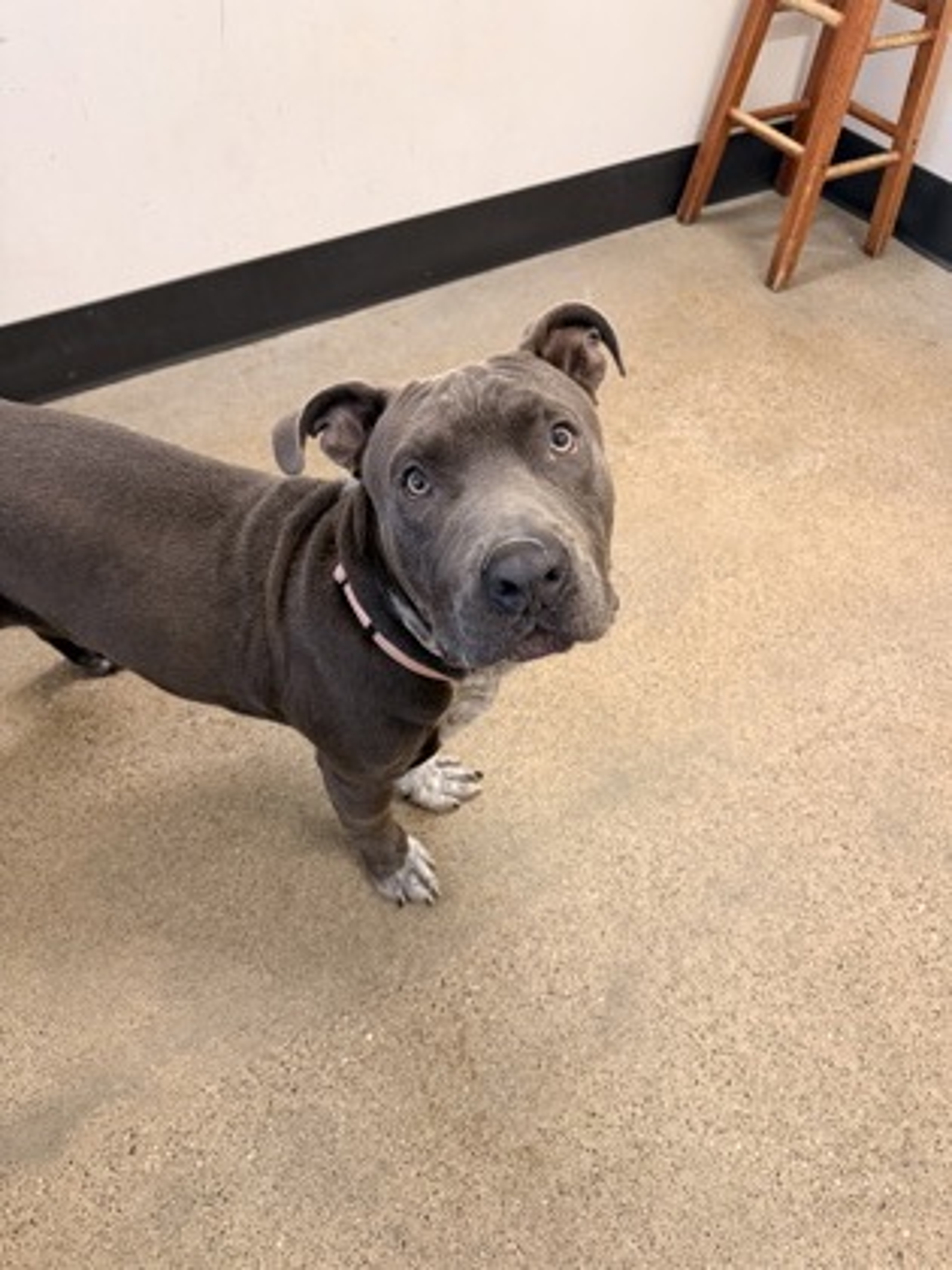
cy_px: 635
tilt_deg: -51.1
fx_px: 880
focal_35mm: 24
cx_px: 476
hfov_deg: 56.8
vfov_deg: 71.6
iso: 320
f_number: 1.78
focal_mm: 6.76
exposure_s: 1/60
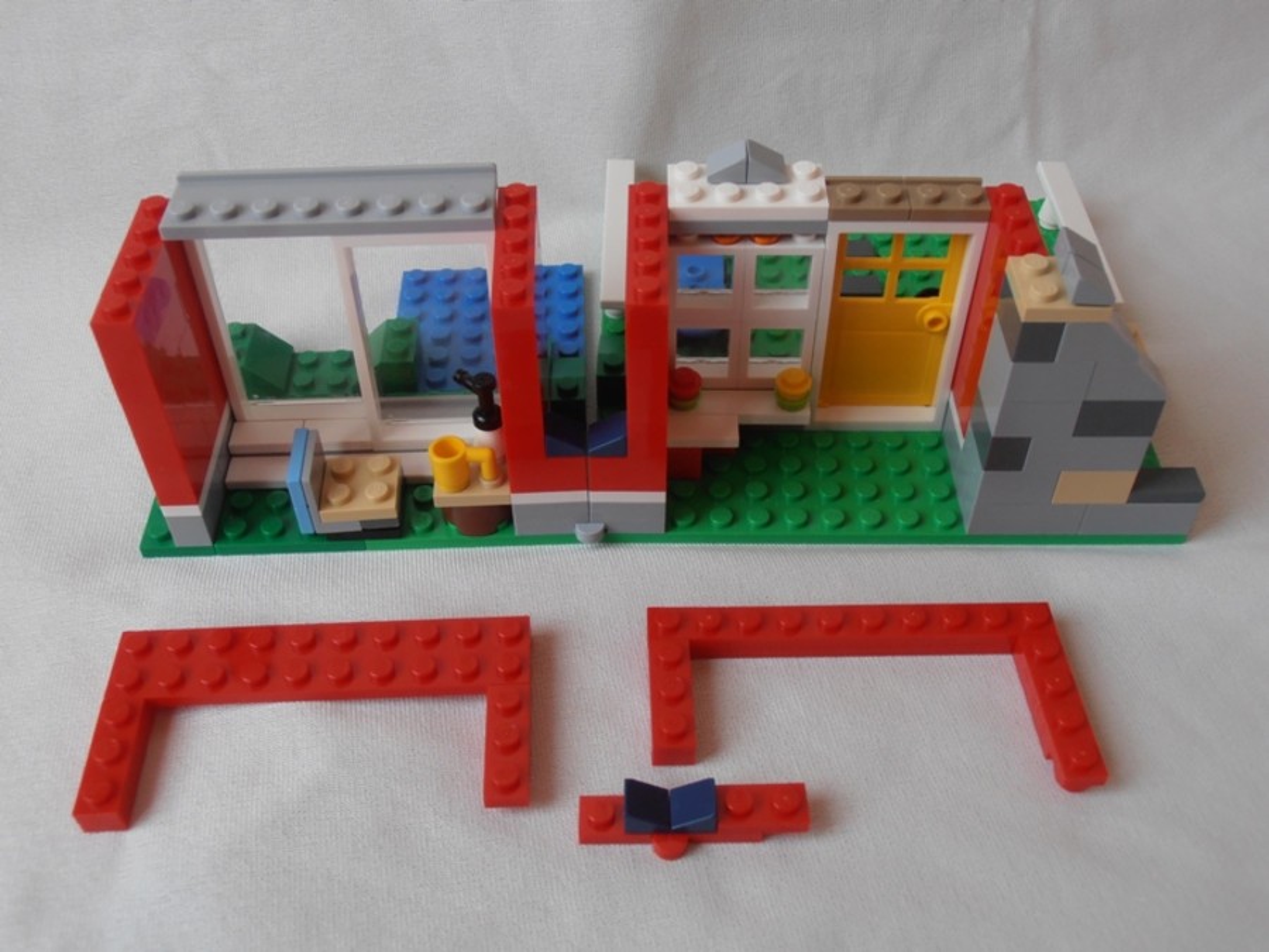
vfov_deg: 38.7
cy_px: 476
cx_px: 634
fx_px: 1356
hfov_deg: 50.1
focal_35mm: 37
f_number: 3.9
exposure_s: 1/60
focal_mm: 6.61
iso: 80
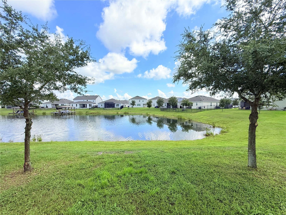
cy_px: 108
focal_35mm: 14
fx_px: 116
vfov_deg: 85.7
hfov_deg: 102.1
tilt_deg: -0.4
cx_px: 143
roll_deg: +0.3
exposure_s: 1/2165
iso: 50
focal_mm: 2.22
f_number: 2.2
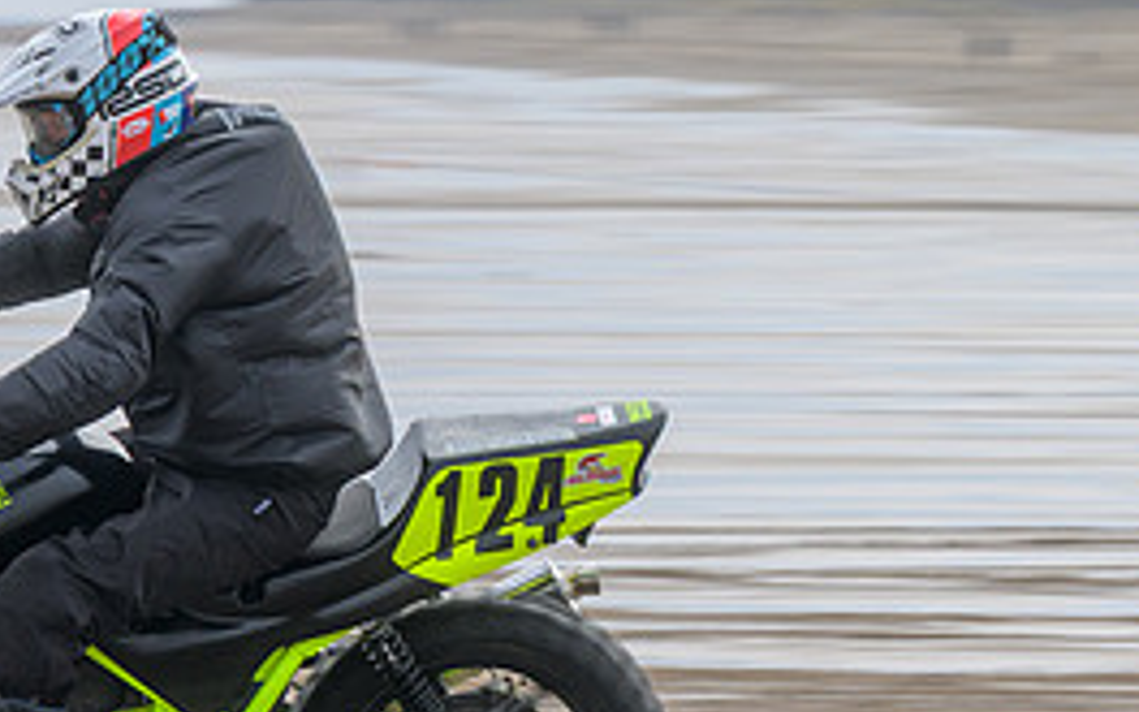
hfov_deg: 6.0
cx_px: 167
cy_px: 307
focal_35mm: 352
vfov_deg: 3.7
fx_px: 10927
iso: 64
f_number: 8
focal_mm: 97
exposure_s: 1/160
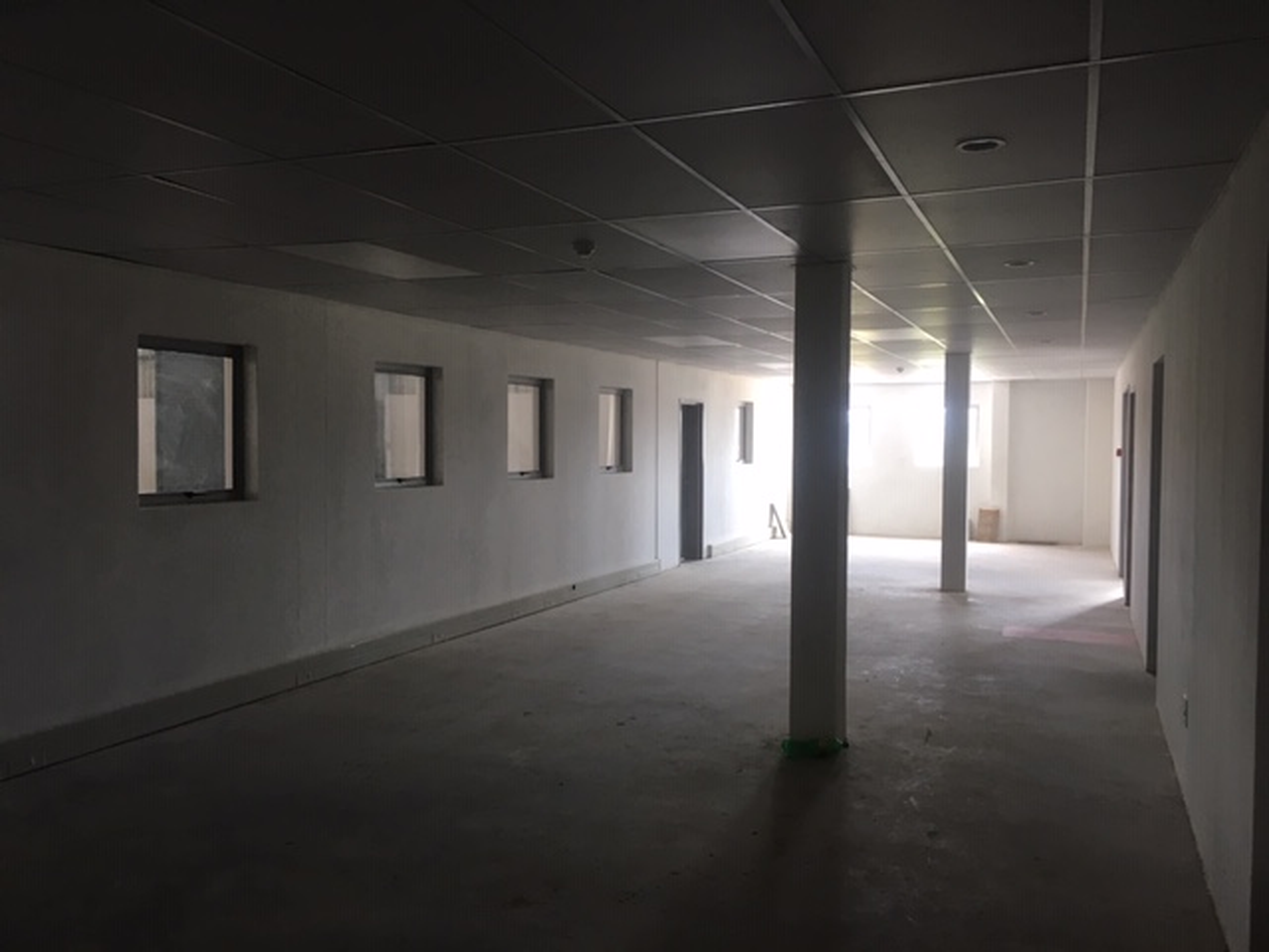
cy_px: 476
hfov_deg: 61.7
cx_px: 634
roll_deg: +0.3
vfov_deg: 48.2
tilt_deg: -2.5
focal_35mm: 29
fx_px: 1063
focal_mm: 4.15
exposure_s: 1/33
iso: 40
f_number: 2.2
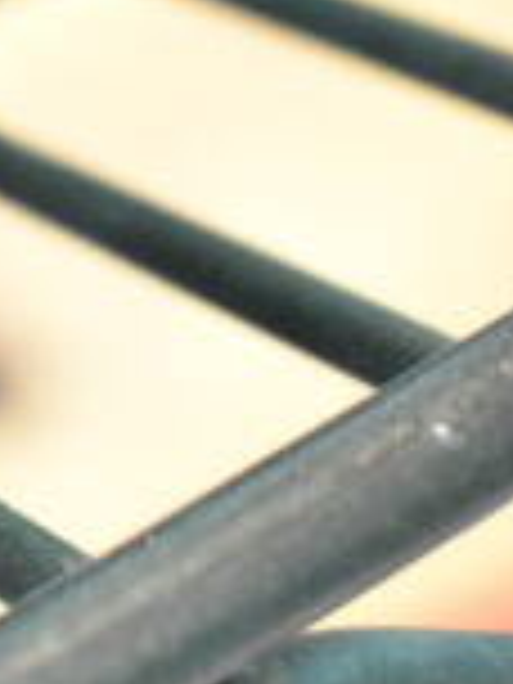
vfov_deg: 11.2
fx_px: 3438
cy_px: -38
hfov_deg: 7.8
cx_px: -832
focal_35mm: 174
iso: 2500
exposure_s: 1/50
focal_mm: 30
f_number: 4.2
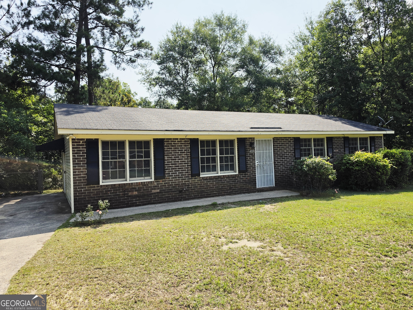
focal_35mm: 23
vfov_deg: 58.9
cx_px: 206
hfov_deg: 73.9
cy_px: 155
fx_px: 274
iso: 40
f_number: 1.4
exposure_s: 1/10000
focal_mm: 6.5
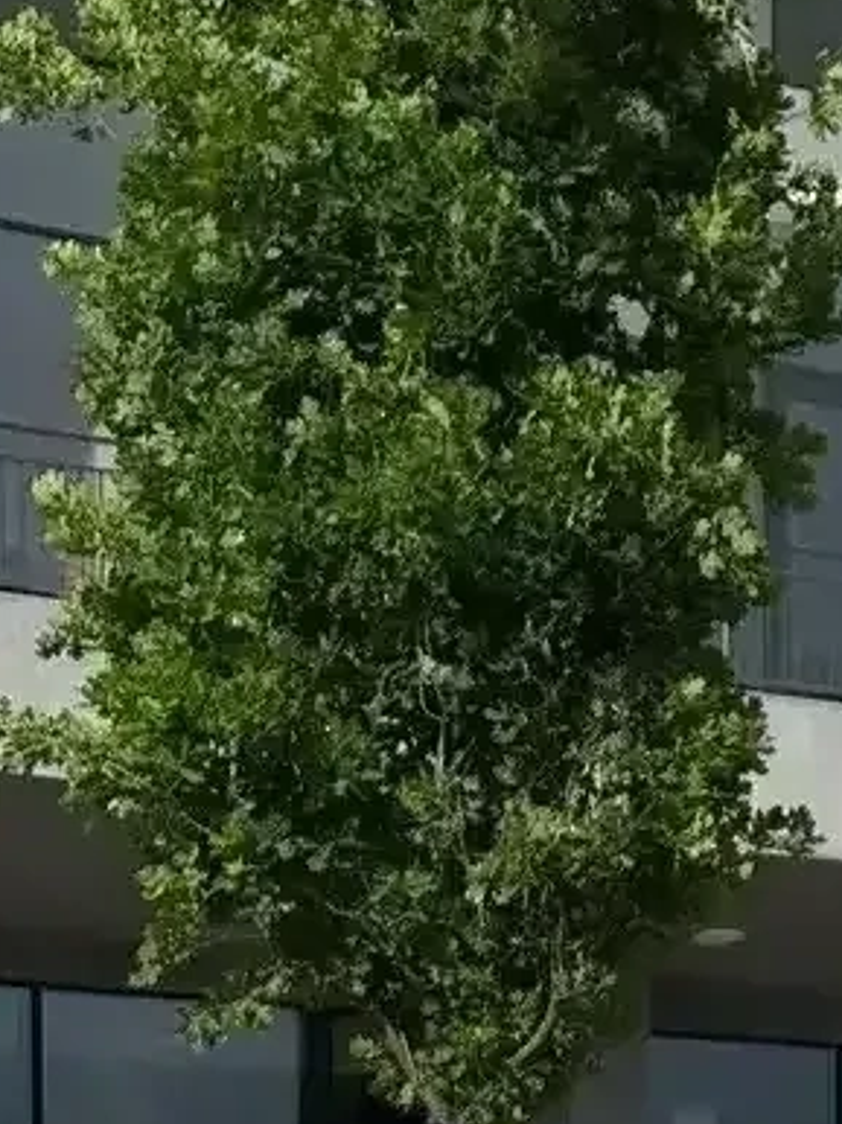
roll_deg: -1.0
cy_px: 1736
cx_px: 1340
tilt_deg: -3.1
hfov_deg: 8.7
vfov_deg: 11.4
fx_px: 5390
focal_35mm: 166
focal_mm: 6.76
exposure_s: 1/11364
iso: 80
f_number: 1.78
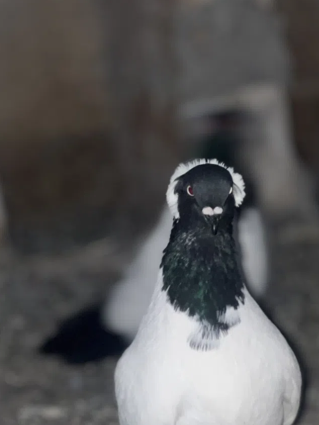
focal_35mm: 125
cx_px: 169
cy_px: 332
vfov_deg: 15.7
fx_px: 1536
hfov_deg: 11.9
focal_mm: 9
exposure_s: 1/34
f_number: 2.8
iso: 125
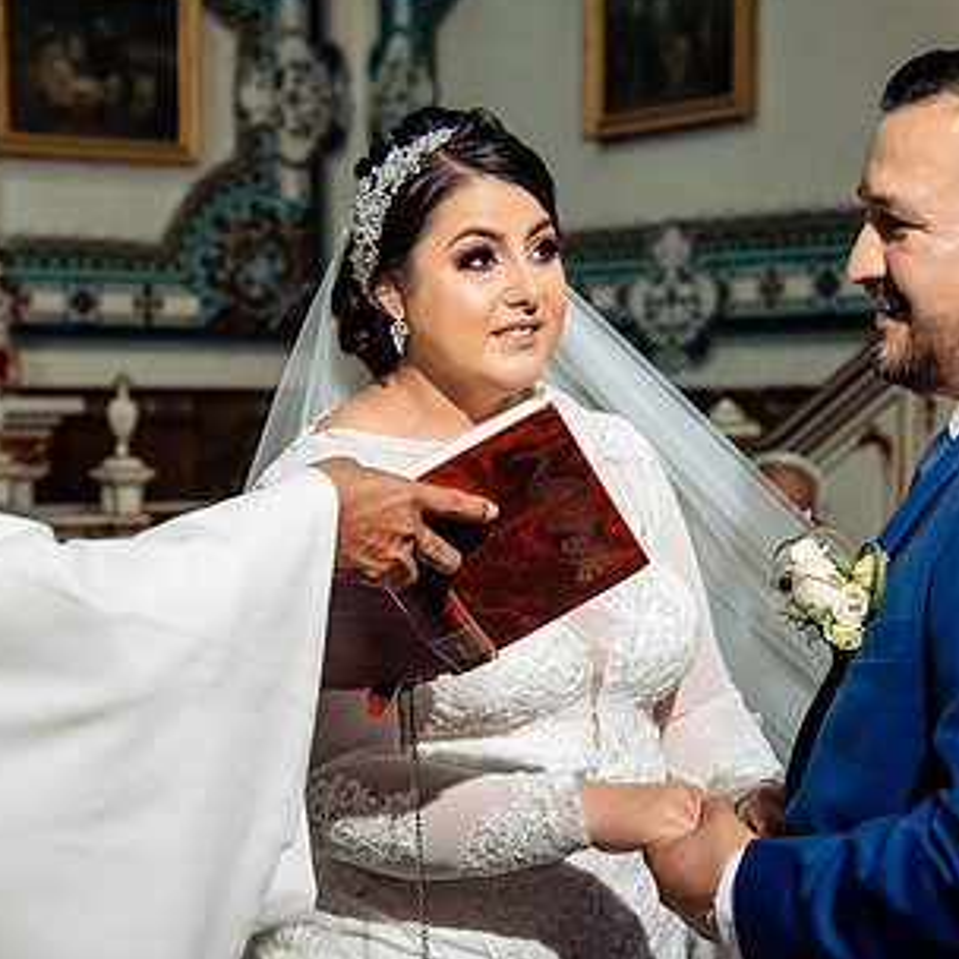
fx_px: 2946
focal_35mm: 94
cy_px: 541
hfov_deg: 18.5
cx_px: 438
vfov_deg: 18.5
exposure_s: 1/125
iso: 2000
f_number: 5
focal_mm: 58
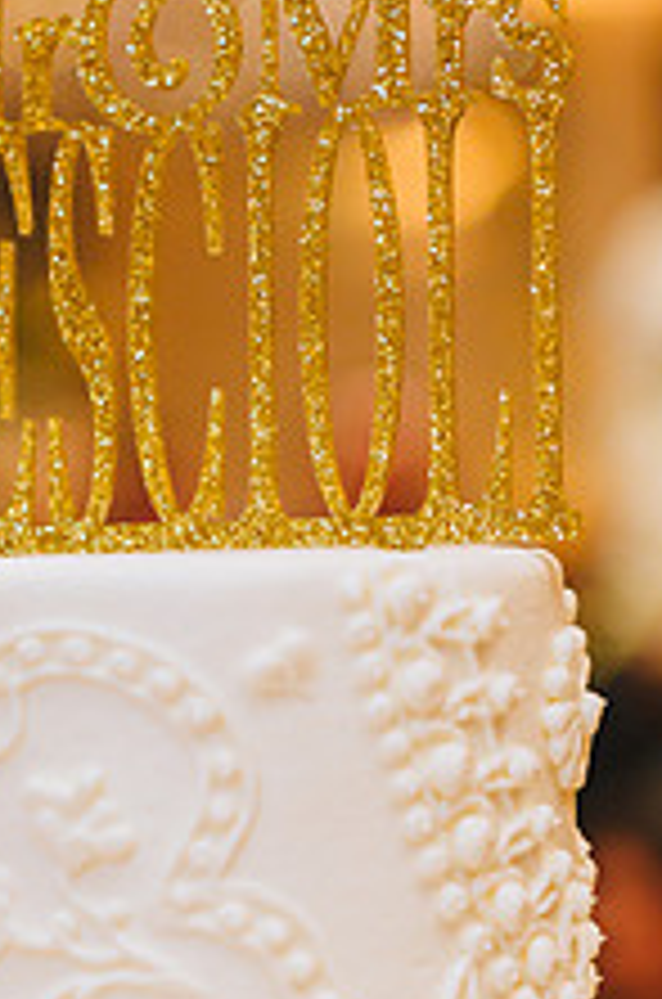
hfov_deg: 9.6
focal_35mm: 142
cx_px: 250
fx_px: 3935
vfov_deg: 14.5
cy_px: 558
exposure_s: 1/60
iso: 2000
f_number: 2.8
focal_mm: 70
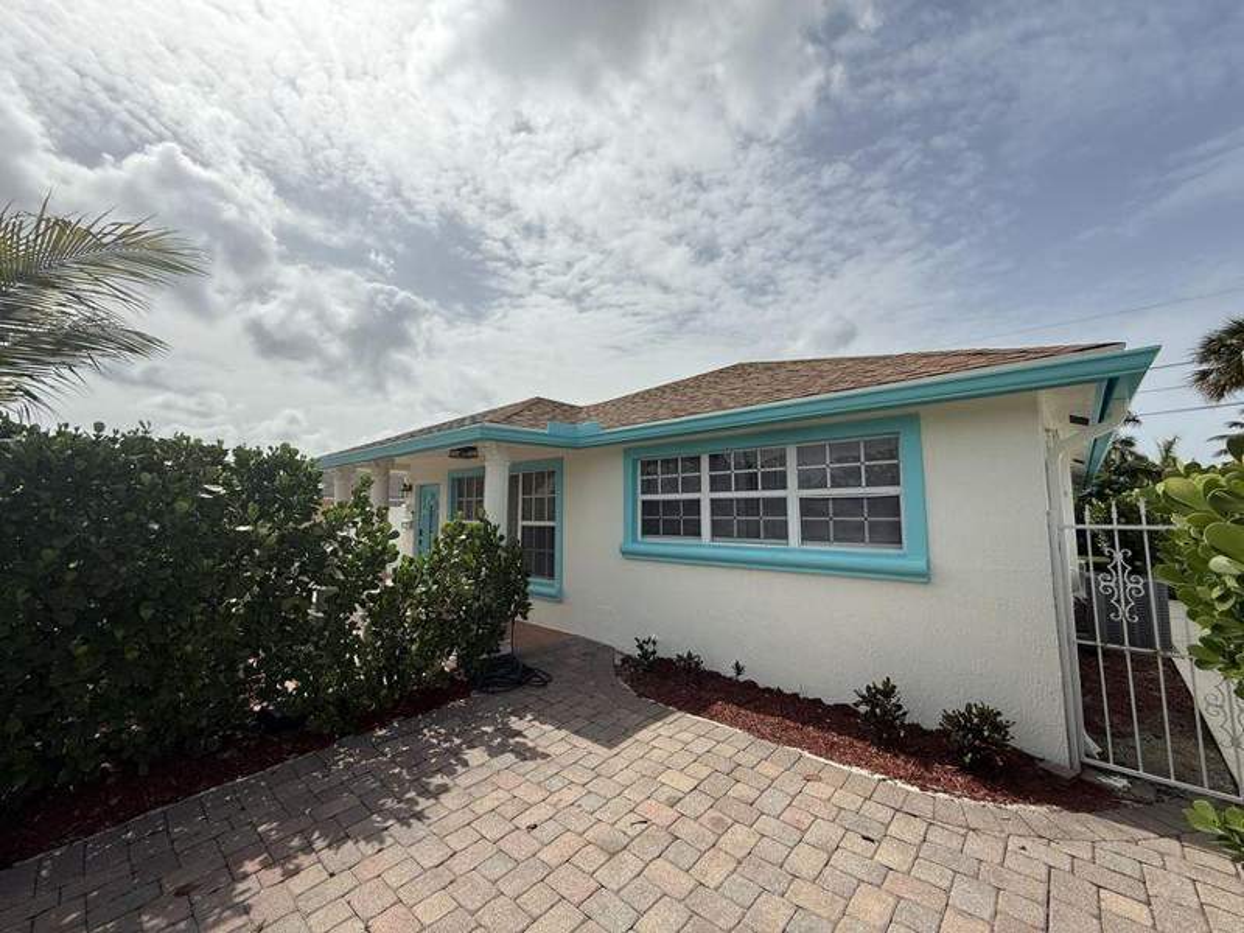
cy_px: 466
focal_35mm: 14
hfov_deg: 102.1
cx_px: 622
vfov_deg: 85.7
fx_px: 503
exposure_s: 1/5155
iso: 50
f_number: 2.2
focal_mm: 2.22
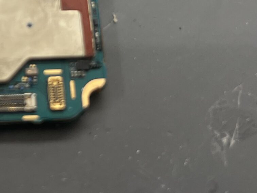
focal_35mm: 88
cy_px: -46
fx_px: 653
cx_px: -16
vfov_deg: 16.0
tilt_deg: -68.6
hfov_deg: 21.3
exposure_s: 1/100
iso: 100
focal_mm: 5.7
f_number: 1.5
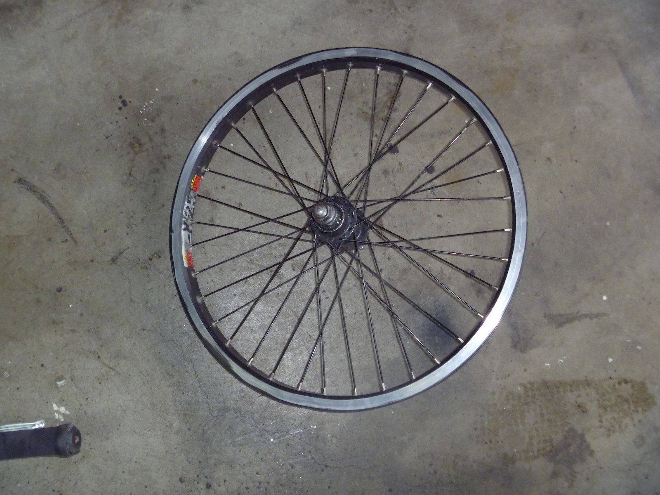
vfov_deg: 40.7
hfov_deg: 52.6
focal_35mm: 35
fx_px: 667
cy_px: 248
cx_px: 330
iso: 250
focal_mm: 6.3
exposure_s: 1/30
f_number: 3.5
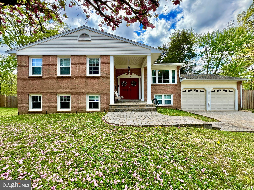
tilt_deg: +1.2
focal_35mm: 14
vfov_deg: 85.7
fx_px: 103
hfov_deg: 102.1
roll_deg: +0.7
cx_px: 127
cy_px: 95
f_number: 2.2
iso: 40
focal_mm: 2.22
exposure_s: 1/392
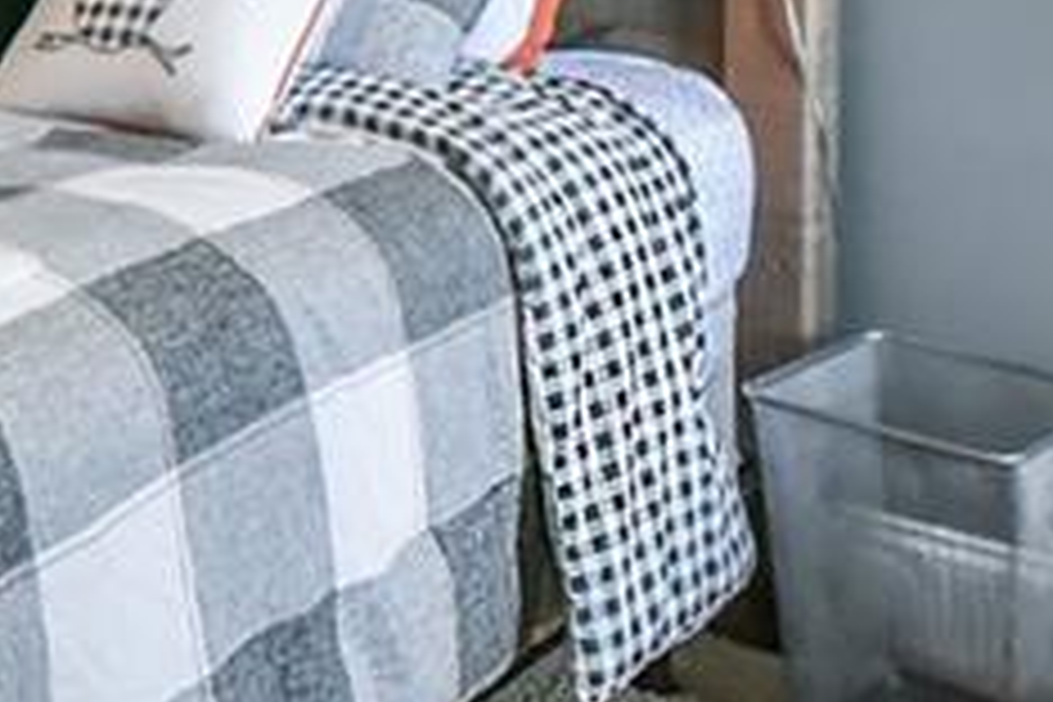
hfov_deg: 28.3
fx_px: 2047
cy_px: -380
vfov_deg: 17.3
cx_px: 234
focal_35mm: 70
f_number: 7.1
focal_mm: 16
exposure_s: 1/200
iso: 4000
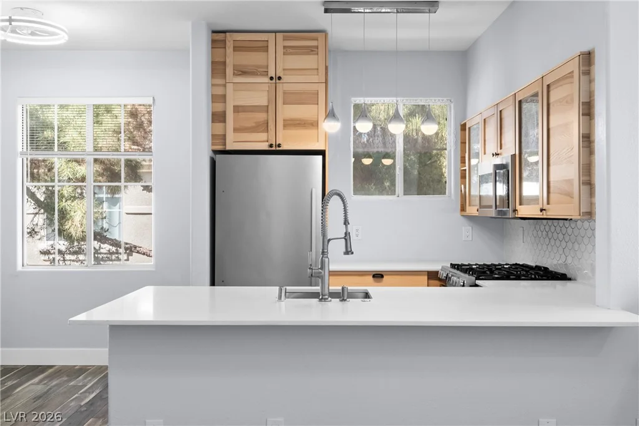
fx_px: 586
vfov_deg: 40.0
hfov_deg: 57.2
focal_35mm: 33
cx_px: 320
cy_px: 213
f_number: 8
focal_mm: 22
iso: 400
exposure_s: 1/13
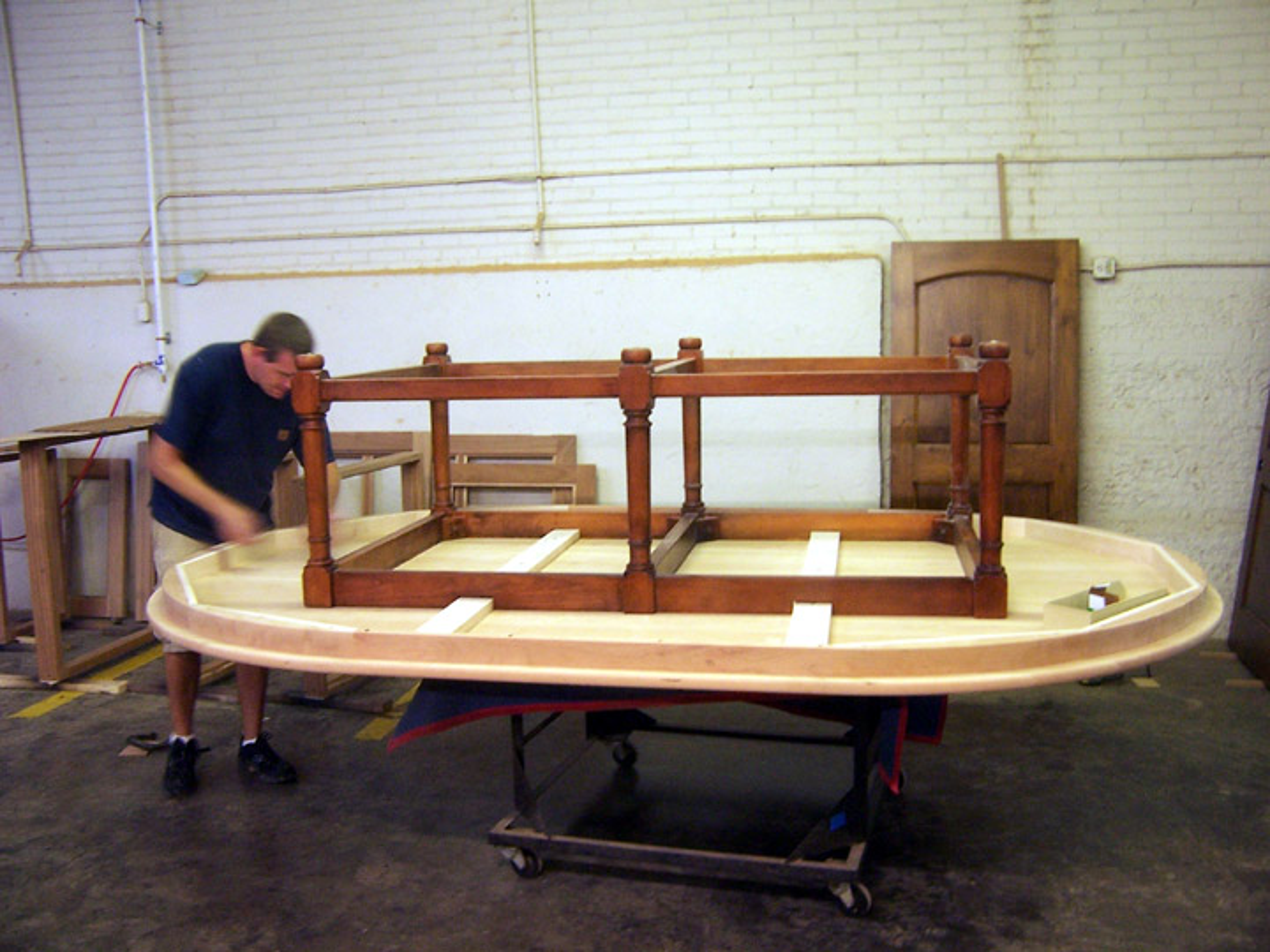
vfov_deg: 42.9
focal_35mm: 33
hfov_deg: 55.4
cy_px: 476
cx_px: 635
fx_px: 1211
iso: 140
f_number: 3.4
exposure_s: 1/8
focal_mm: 5.5
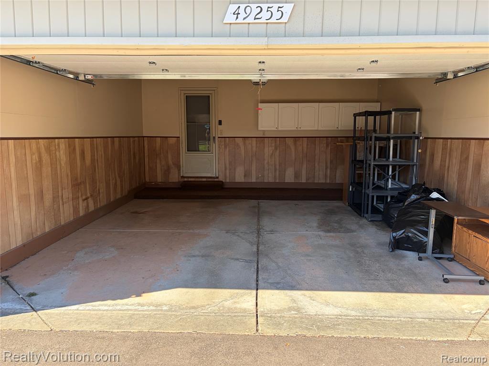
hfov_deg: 67.3
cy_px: 183
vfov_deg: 53.1
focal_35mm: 26
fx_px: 367
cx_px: 244
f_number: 1.6
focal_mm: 5.96
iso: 64
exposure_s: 1/478
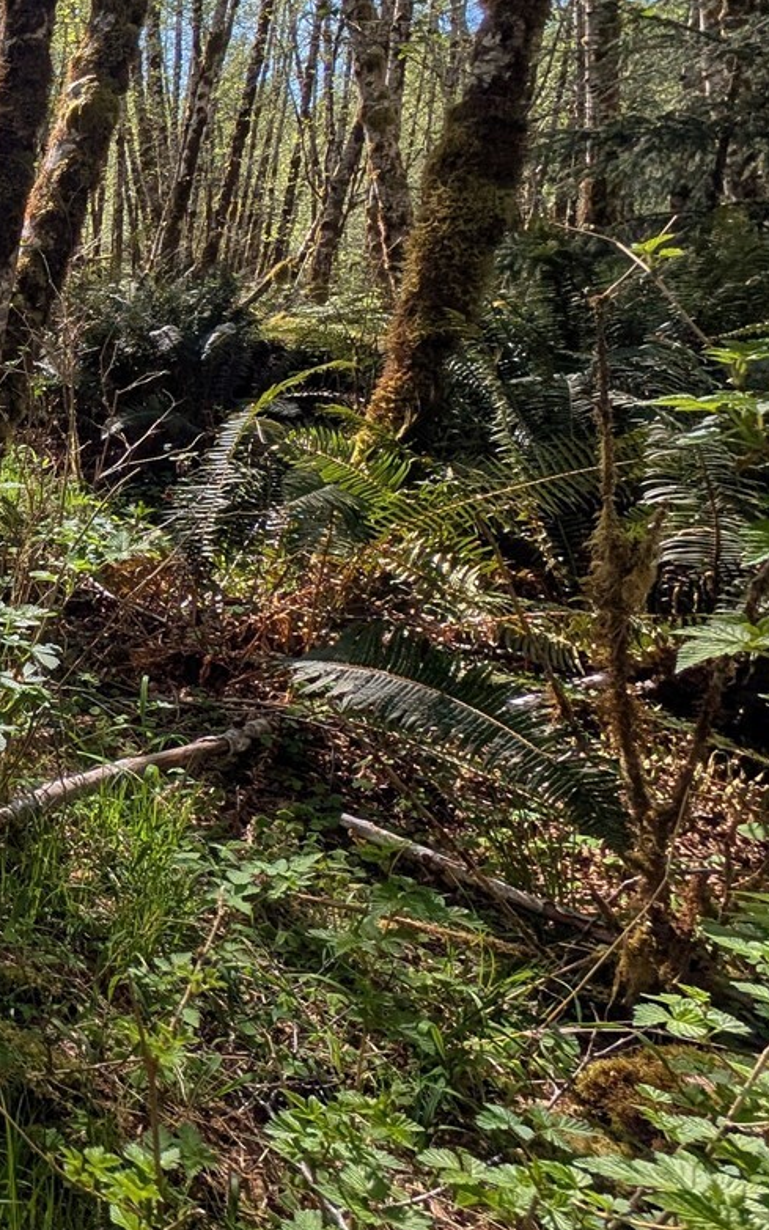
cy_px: 438
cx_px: -472
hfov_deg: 26.5
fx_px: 872
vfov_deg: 68.9
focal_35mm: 26
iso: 38
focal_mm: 2.23
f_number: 1.95
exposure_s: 1/786
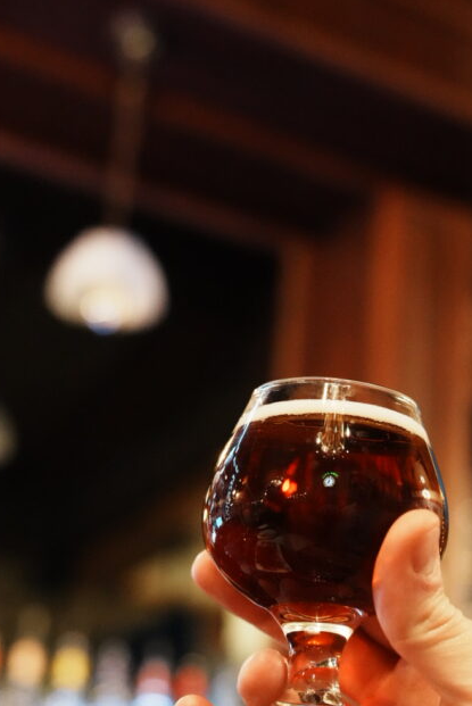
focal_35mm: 66
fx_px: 1296
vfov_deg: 30.2
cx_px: 358
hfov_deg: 20.5
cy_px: 479
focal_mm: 40
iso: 10000
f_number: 3.5
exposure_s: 1/50
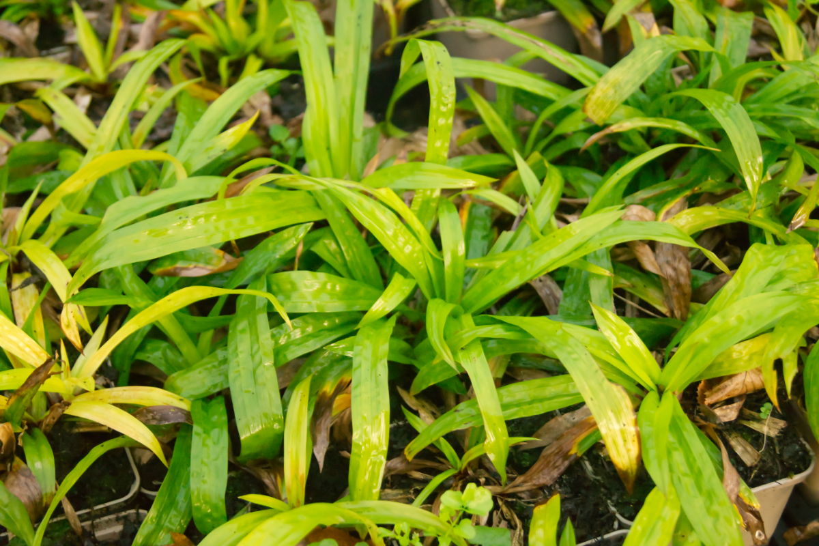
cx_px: 410
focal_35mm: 60
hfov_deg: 33.4
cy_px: 273
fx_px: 1365
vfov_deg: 22.6
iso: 3200
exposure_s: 1/500
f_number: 5.6
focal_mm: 40
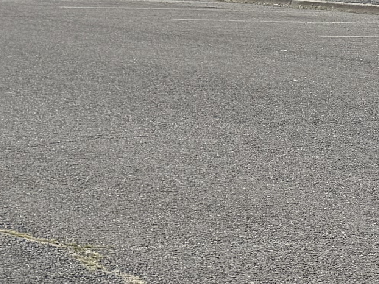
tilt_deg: -3.9
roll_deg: -1.5
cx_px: -674
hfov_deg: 10.9
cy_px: 66
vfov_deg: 10.8
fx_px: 1499
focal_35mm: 137
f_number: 1.78
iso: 80
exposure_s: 1/9091
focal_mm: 6.76
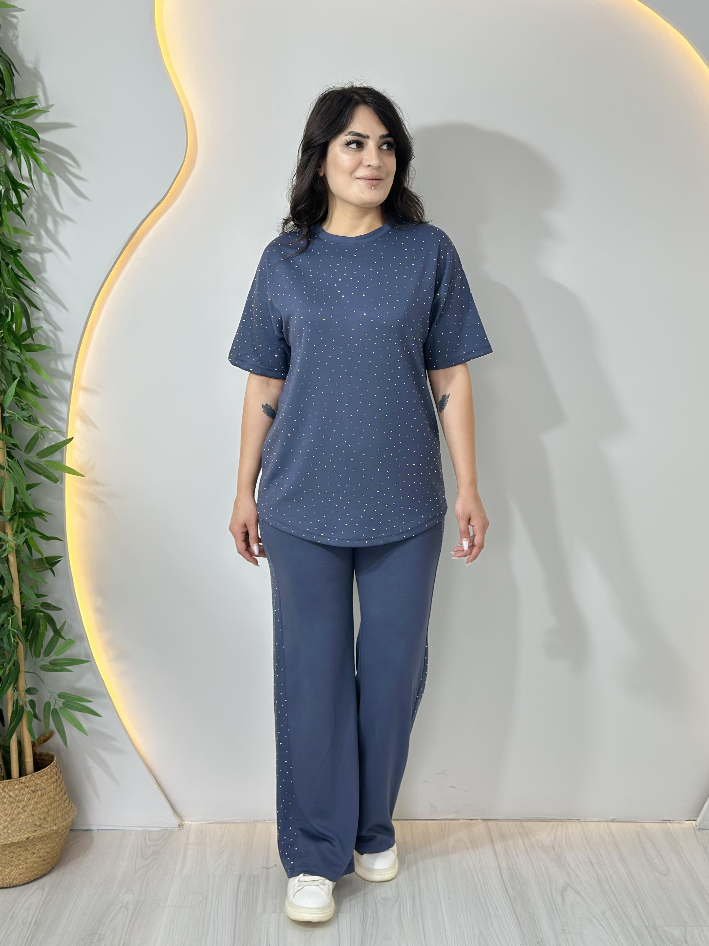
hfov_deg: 29.7
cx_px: 361
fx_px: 1338
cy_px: 481
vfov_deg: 38.9
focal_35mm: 49
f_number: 1.78
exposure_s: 1/100
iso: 64
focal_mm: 6.86
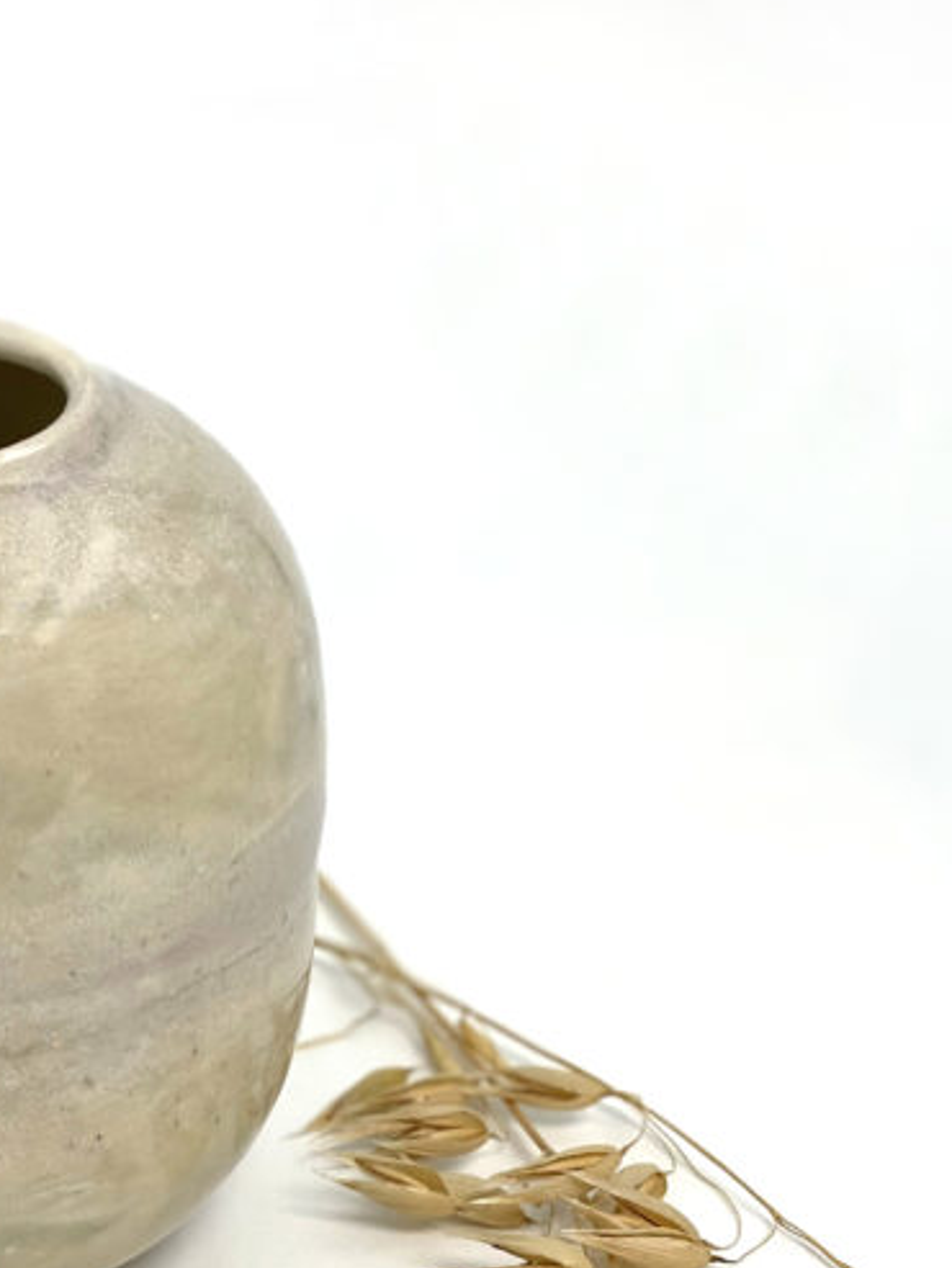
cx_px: 26
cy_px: 864
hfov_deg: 13.5
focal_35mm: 108
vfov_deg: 18.1
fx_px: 3959
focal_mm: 6
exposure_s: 1/110
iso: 25
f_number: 2
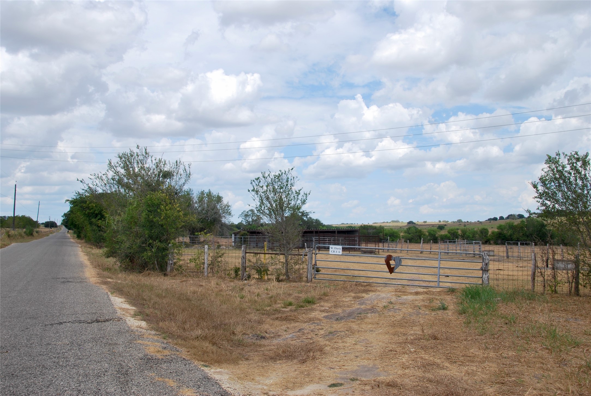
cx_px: 296
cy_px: 198
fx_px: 715
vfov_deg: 30.9
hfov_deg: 44.9
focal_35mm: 44
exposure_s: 1/250
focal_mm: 29
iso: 100
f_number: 8
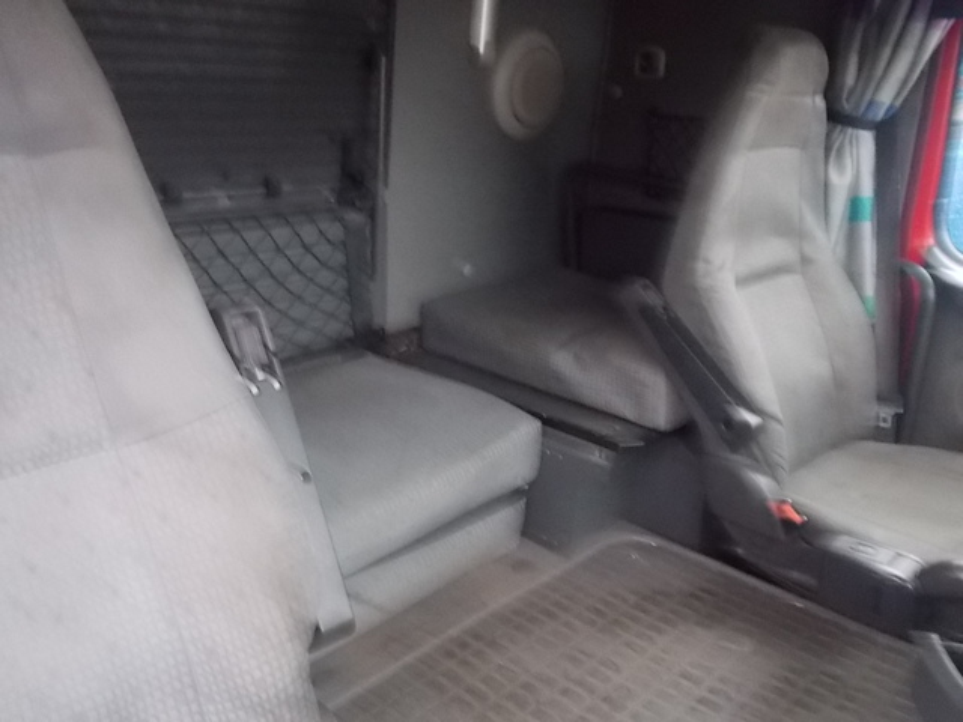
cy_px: 361
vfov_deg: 48.2
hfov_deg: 61.7
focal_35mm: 29
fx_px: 807
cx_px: 482
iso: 400
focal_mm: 4.1
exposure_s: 1/8
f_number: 3.3
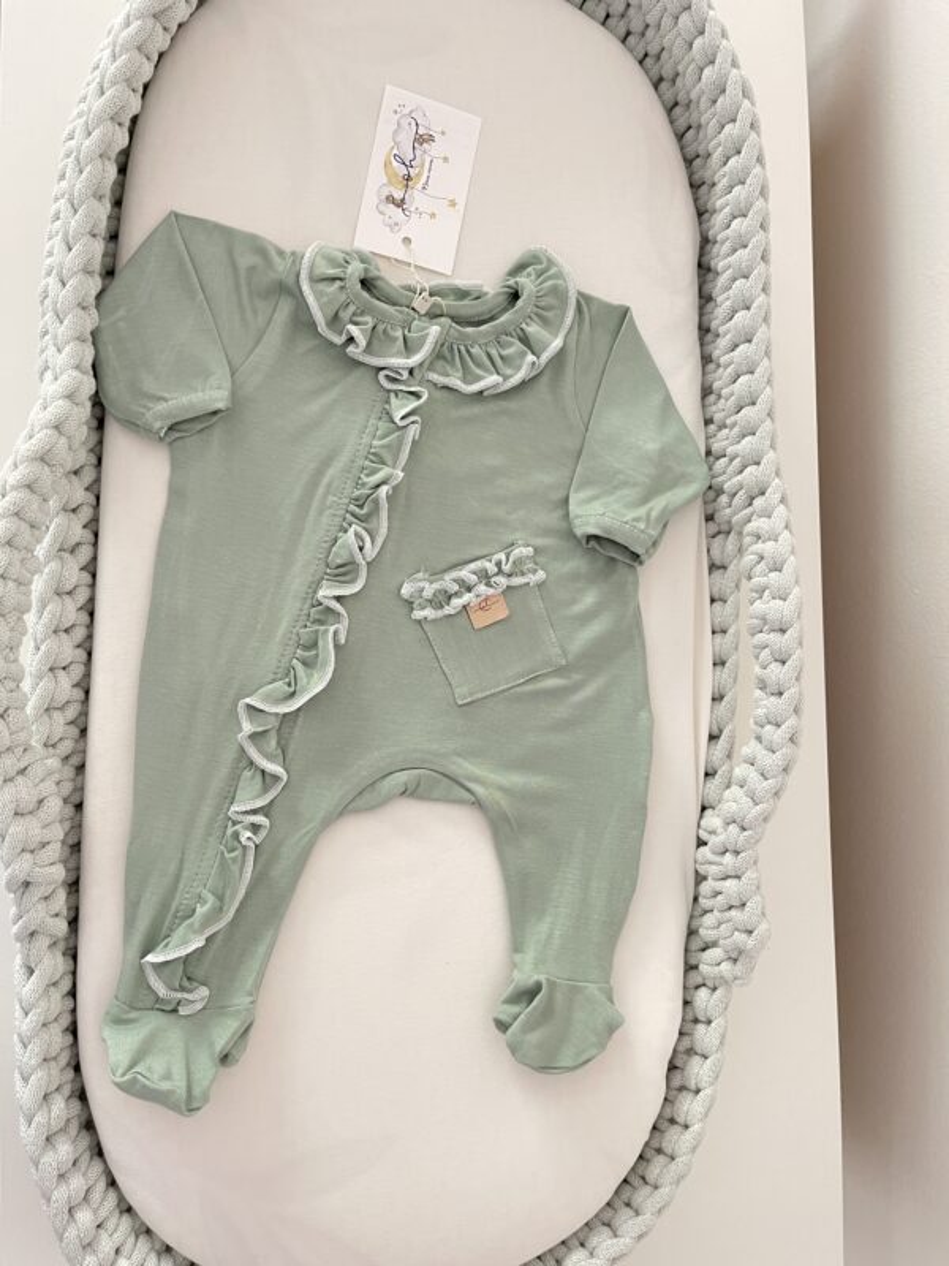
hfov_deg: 54.9
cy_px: 633
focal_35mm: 25
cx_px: 474
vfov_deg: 69.4
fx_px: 914
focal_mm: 5.1
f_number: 1.6
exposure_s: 1/40
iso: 640
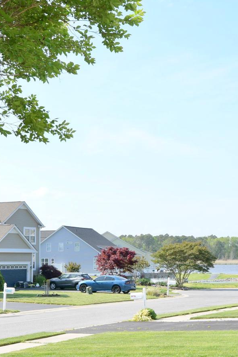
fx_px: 684
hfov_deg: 19.6
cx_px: 180
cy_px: 218
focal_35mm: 69
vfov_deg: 29.1
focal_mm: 20
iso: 500
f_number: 8
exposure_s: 1/800
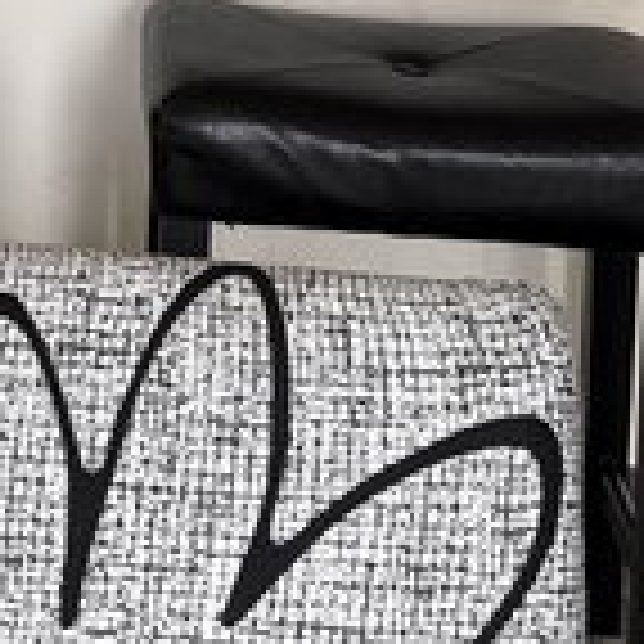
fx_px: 2505
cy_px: -459
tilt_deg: -8.4
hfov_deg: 13.4
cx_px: -437
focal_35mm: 119
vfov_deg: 13.4
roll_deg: +0.4
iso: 160
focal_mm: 6.76
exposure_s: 1/121
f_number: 1.78
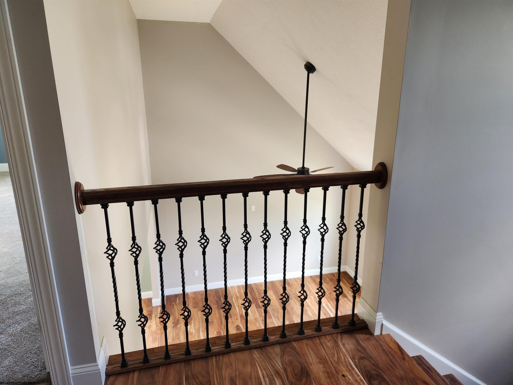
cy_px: 192
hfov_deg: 73.9
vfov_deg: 58.9
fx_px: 341
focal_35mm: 23
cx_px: 256
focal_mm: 5.4
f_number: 1.8
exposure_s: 1/120
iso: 400
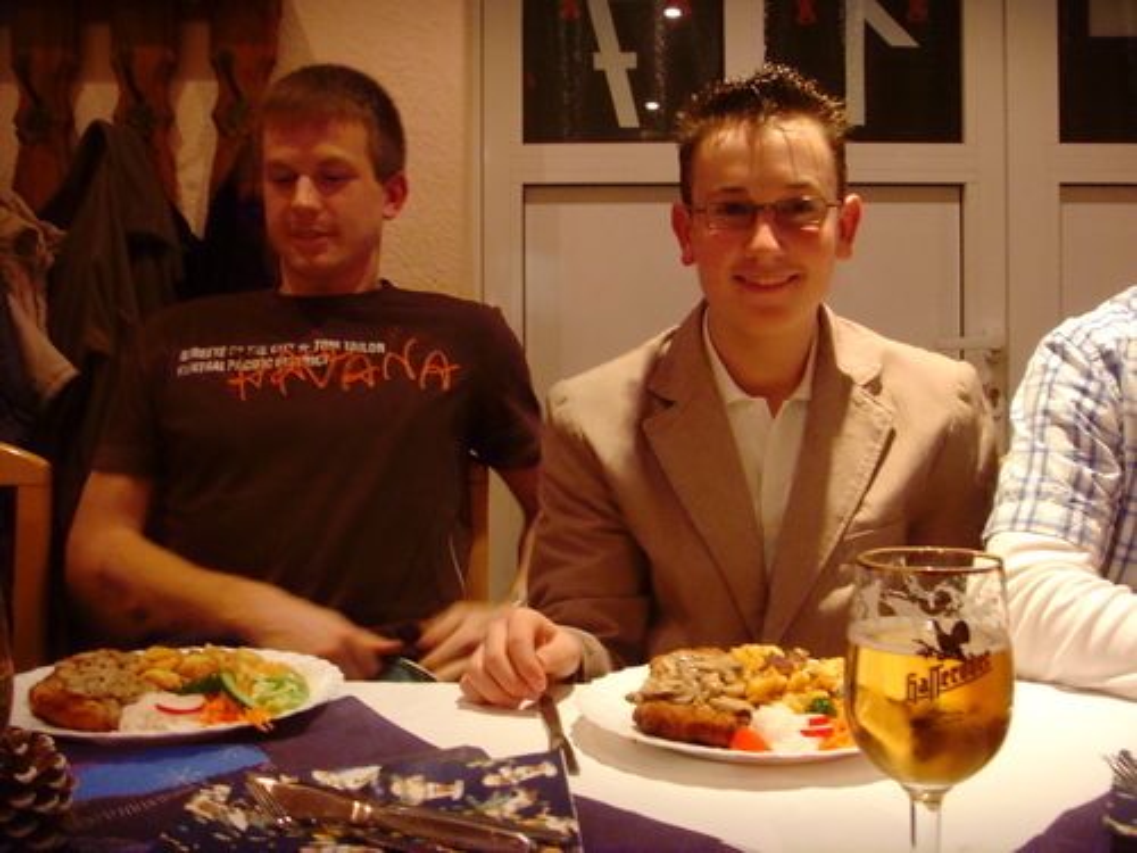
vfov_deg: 36.8
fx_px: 1281
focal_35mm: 39
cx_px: 568
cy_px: 426
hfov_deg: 47.9
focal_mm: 6.6
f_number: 3.5
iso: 200
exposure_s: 1/6
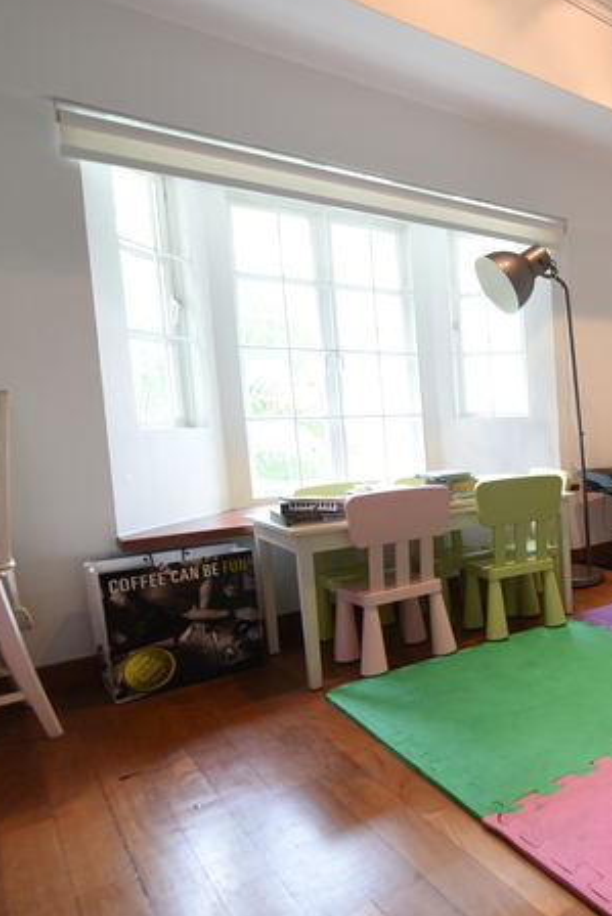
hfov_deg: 41.8
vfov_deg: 71.4
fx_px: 637
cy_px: 480
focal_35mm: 25
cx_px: 659
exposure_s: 1/13
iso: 320
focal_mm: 14
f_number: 3.5
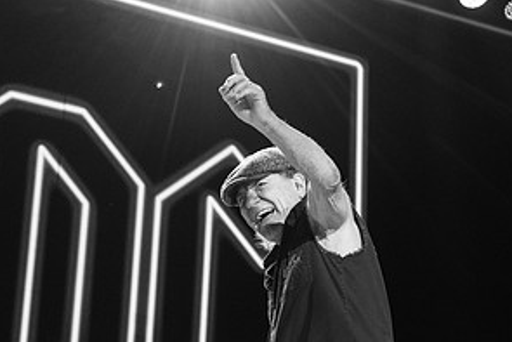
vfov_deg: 12.8
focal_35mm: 107
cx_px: 84
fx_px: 1522
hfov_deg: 18.9
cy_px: 266
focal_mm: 50
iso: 2500
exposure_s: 1/500
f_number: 4
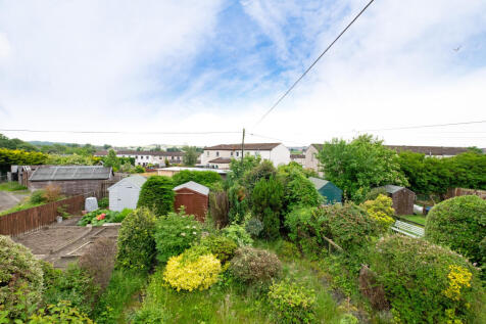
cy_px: 162
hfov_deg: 100.4
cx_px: 243
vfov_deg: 77.3
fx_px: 202
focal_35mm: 15
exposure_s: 1/210
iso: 400
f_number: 8
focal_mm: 10
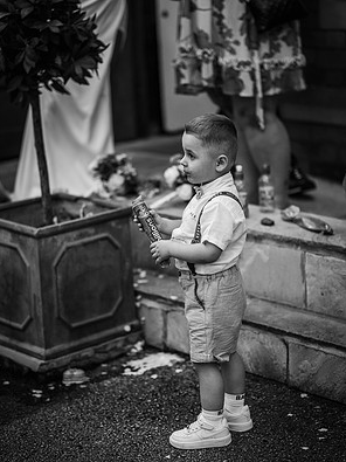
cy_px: 234
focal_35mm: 93
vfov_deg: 21.1
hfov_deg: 15.9
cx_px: 172
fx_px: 1240
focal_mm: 85
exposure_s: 1/200
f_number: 1.8
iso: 400
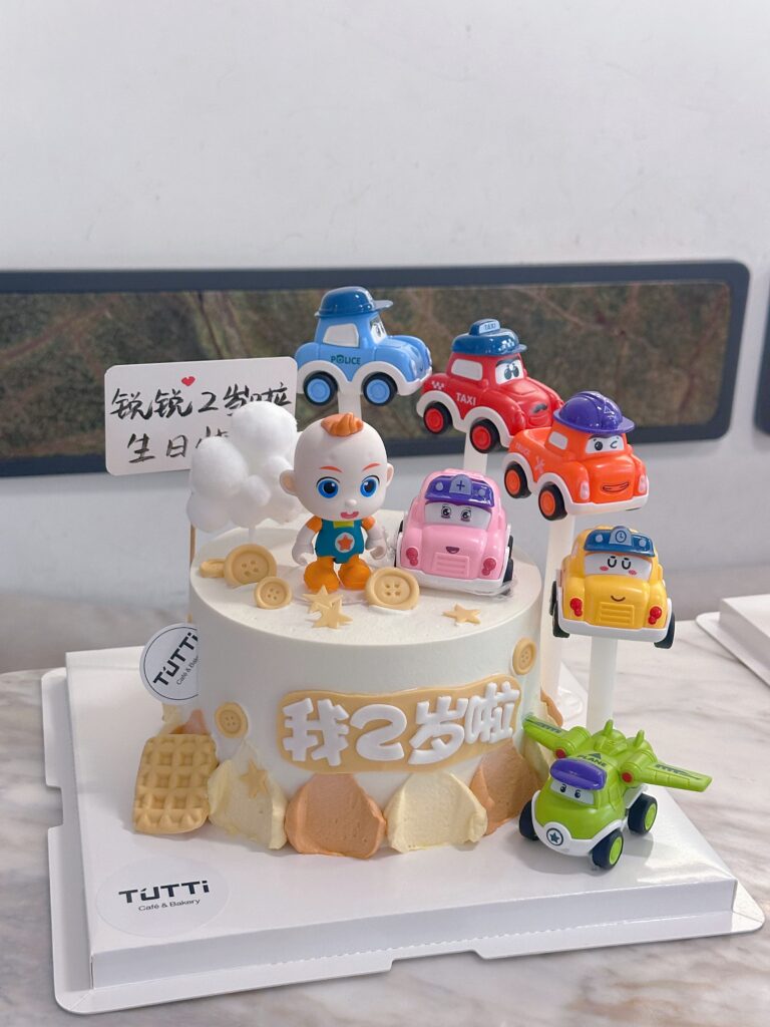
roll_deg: -4.2
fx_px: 1424
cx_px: 385
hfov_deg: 30.3
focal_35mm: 48
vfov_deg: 39.7
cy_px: 514
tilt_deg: -18.4
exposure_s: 1/50
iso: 200
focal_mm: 6.86
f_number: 1.78
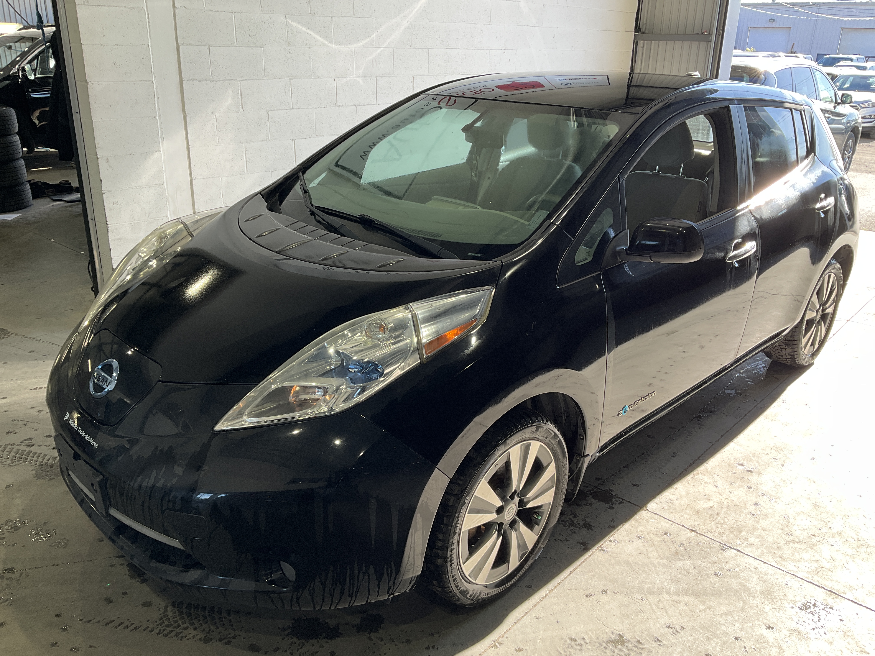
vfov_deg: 48.2
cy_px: 328
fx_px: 733
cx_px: 438
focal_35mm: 29
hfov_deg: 61.7
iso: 20
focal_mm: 3
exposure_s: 1/131
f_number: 1.8
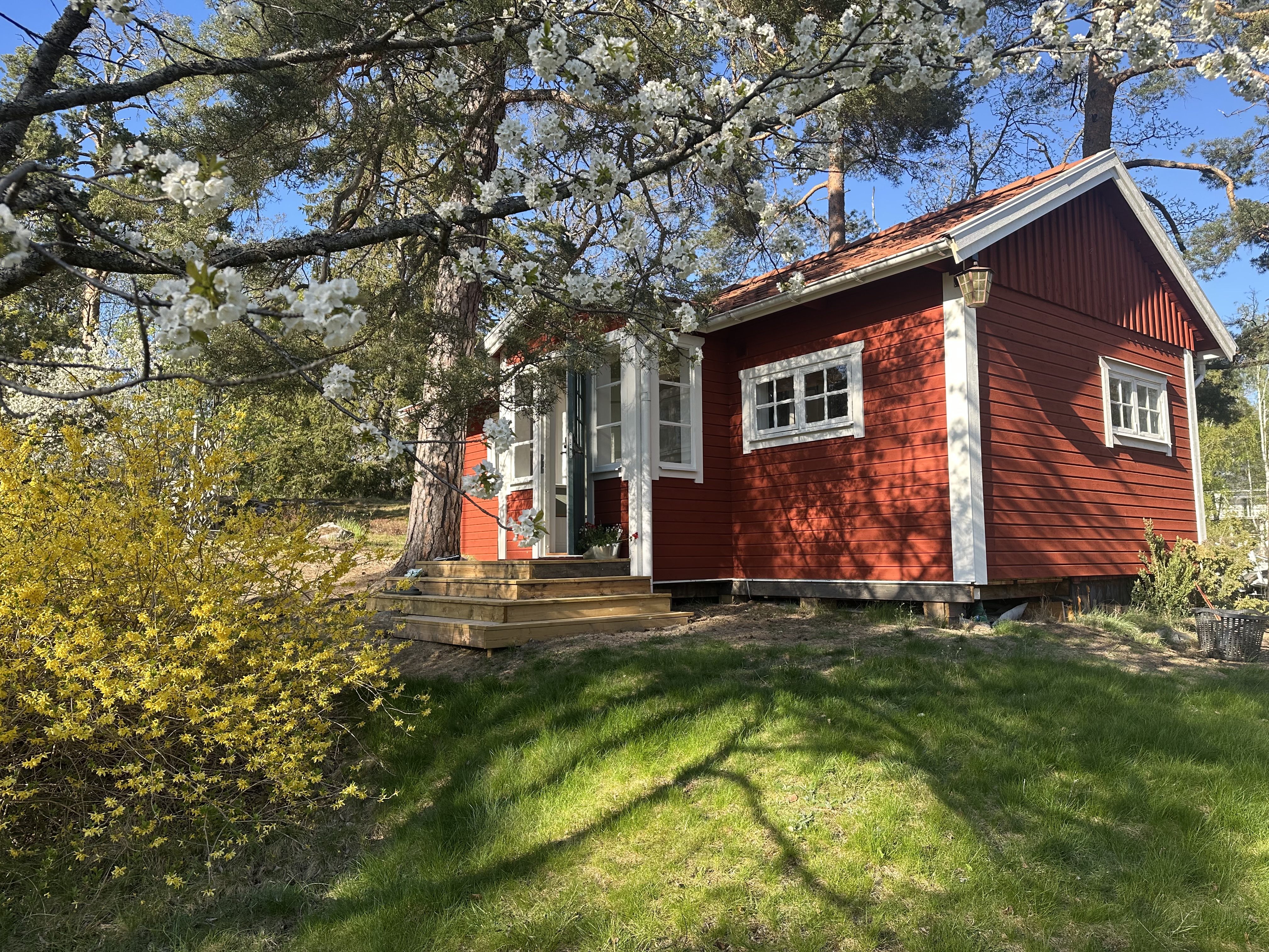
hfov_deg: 71.6
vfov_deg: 56.8
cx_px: 634
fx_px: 880
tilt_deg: +6.6
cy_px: 476
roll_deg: +0.4
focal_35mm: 24
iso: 80
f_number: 1.78
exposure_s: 1/962
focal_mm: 6.86
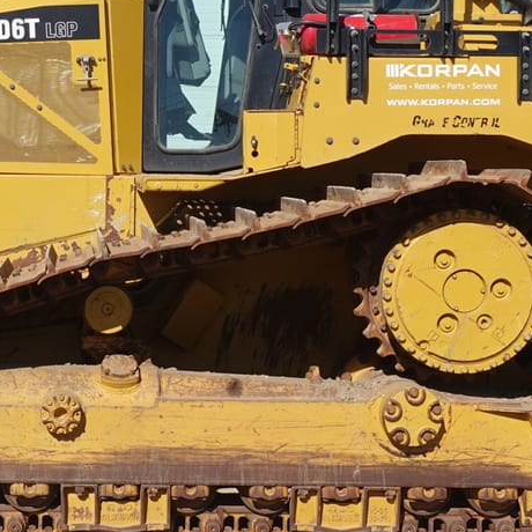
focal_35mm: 71
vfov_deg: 24.1
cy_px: 158
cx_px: 103
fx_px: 1235
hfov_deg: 23.9
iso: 125
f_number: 5.6
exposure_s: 1/640
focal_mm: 9.4
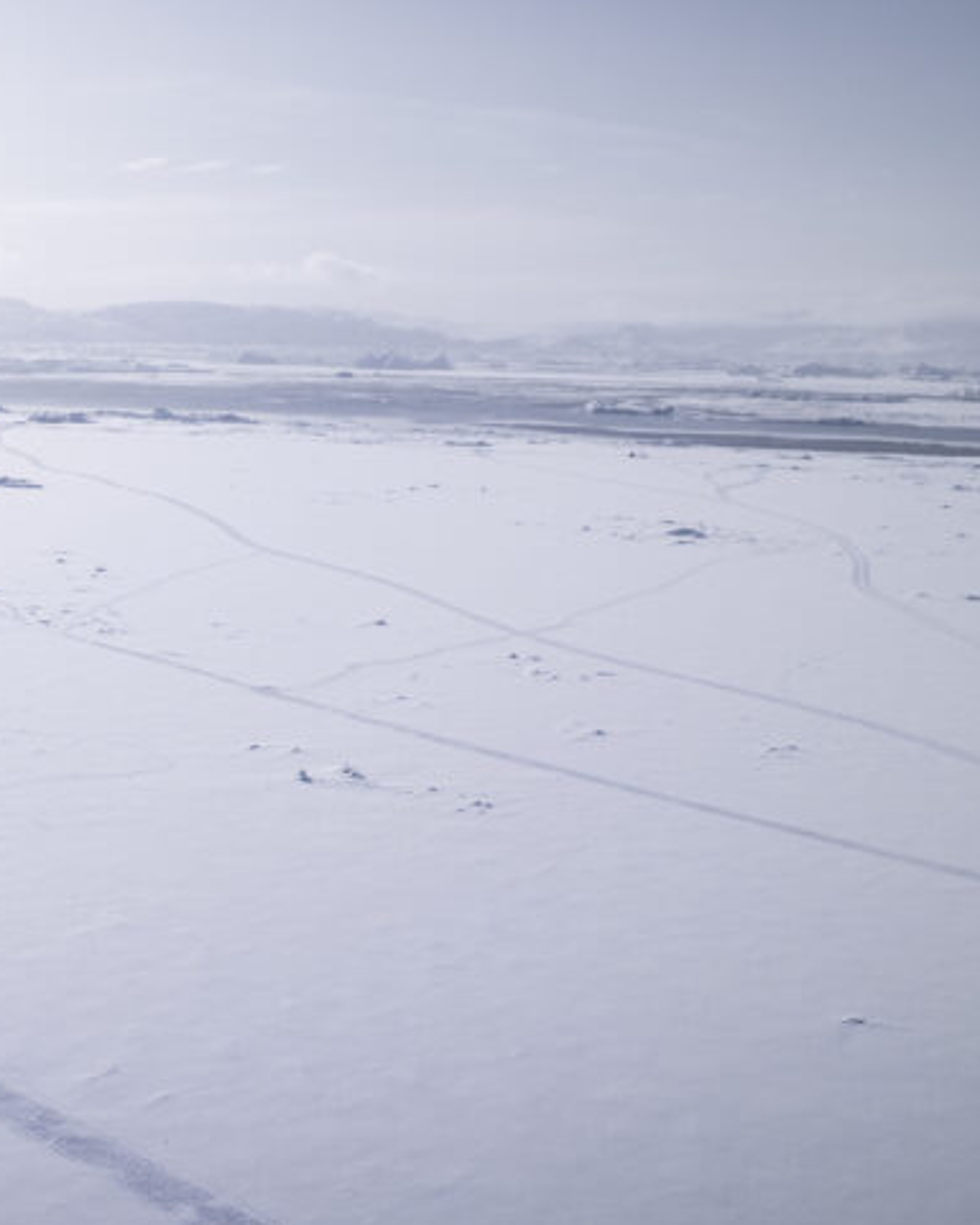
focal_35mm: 44
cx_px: -240
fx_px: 1595
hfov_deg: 28.9
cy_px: 559
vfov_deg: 42.0
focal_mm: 8.38
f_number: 2.8
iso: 100
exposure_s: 1/200
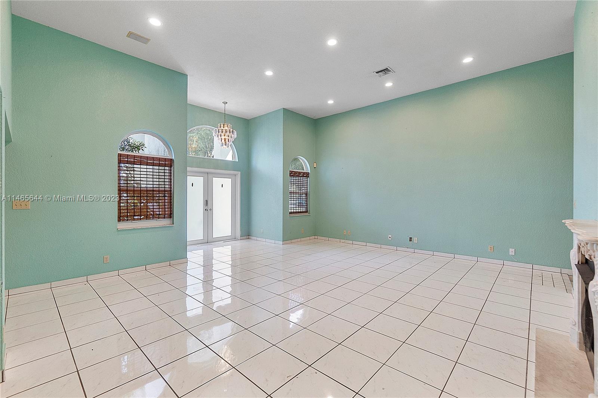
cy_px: 199
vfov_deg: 77.3
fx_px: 249
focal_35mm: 15
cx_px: 299
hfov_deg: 100.4
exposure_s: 1/30
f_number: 9
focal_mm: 10
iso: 250
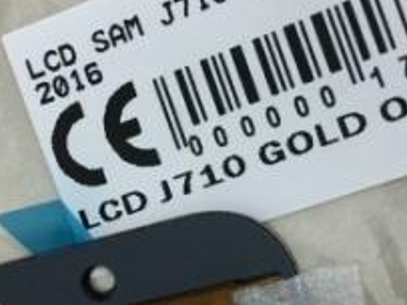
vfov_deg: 22.9
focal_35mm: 64
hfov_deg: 30.3
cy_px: 146
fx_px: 752
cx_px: 217
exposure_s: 1/25
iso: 200
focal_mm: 4.15
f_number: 2.2
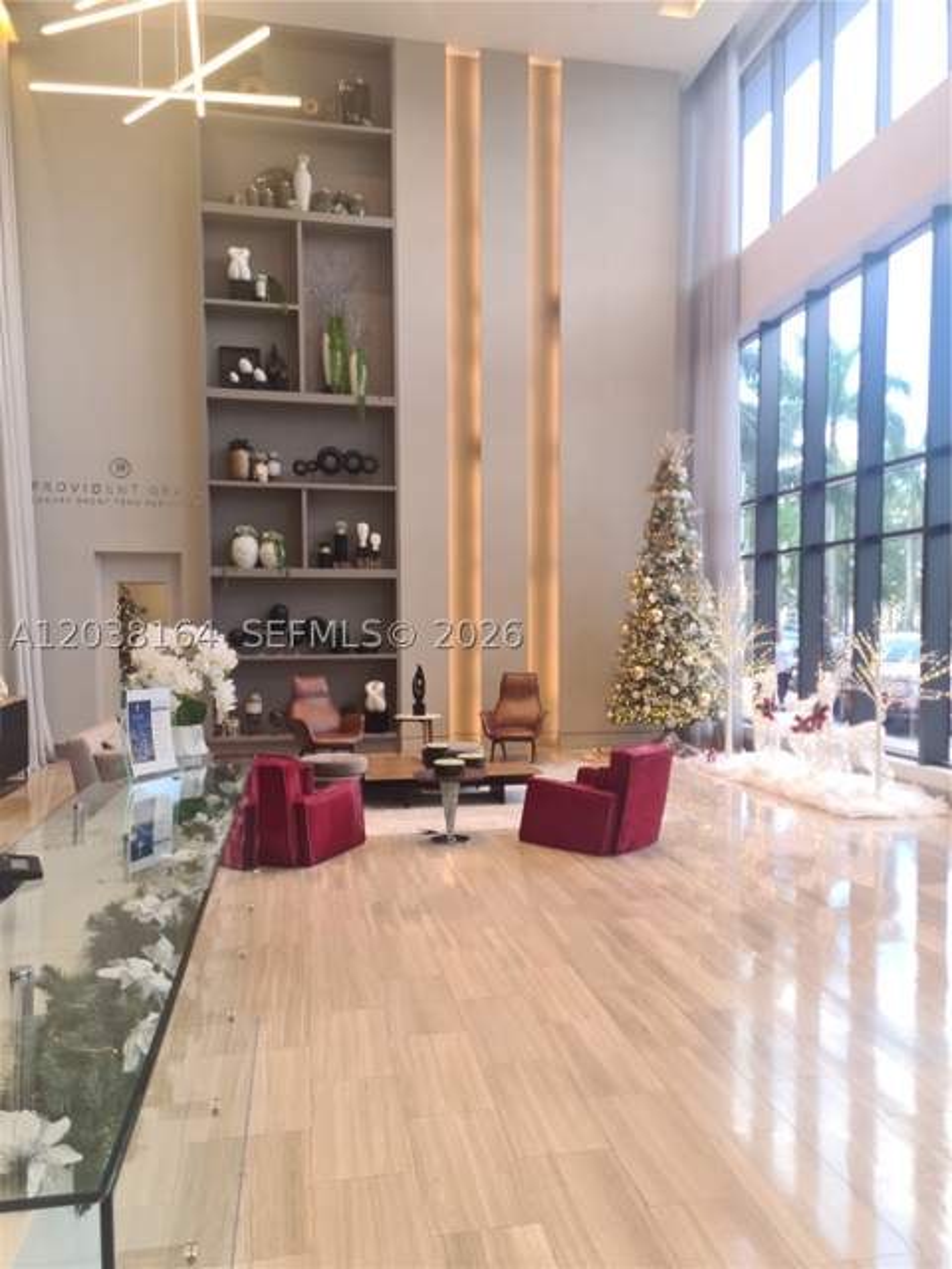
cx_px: 476
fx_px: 953
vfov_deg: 67.3
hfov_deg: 53.1
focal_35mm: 26
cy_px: 634
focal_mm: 5.4
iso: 100
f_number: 1.8
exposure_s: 1/120
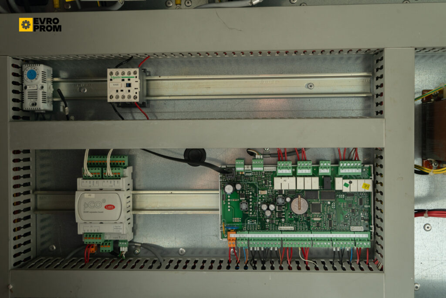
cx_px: 223
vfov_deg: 31.2
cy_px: 149
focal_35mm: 43
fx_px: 533
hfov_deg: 45.4
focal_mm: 43
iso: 200
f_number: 8
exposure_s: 1/50
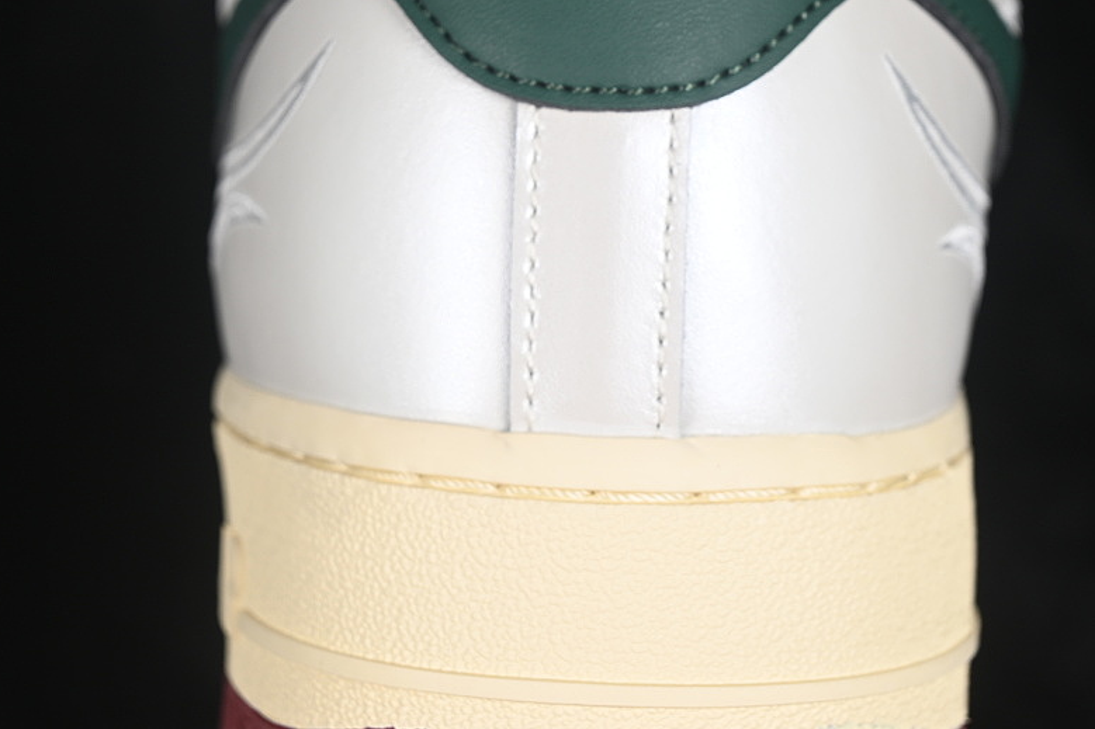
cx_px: 603
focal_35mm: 104
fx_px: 3162
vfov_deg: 13.1
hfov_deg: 19.6
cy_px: 246
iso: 160
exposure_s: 1/80
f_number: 7.1
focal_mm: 50
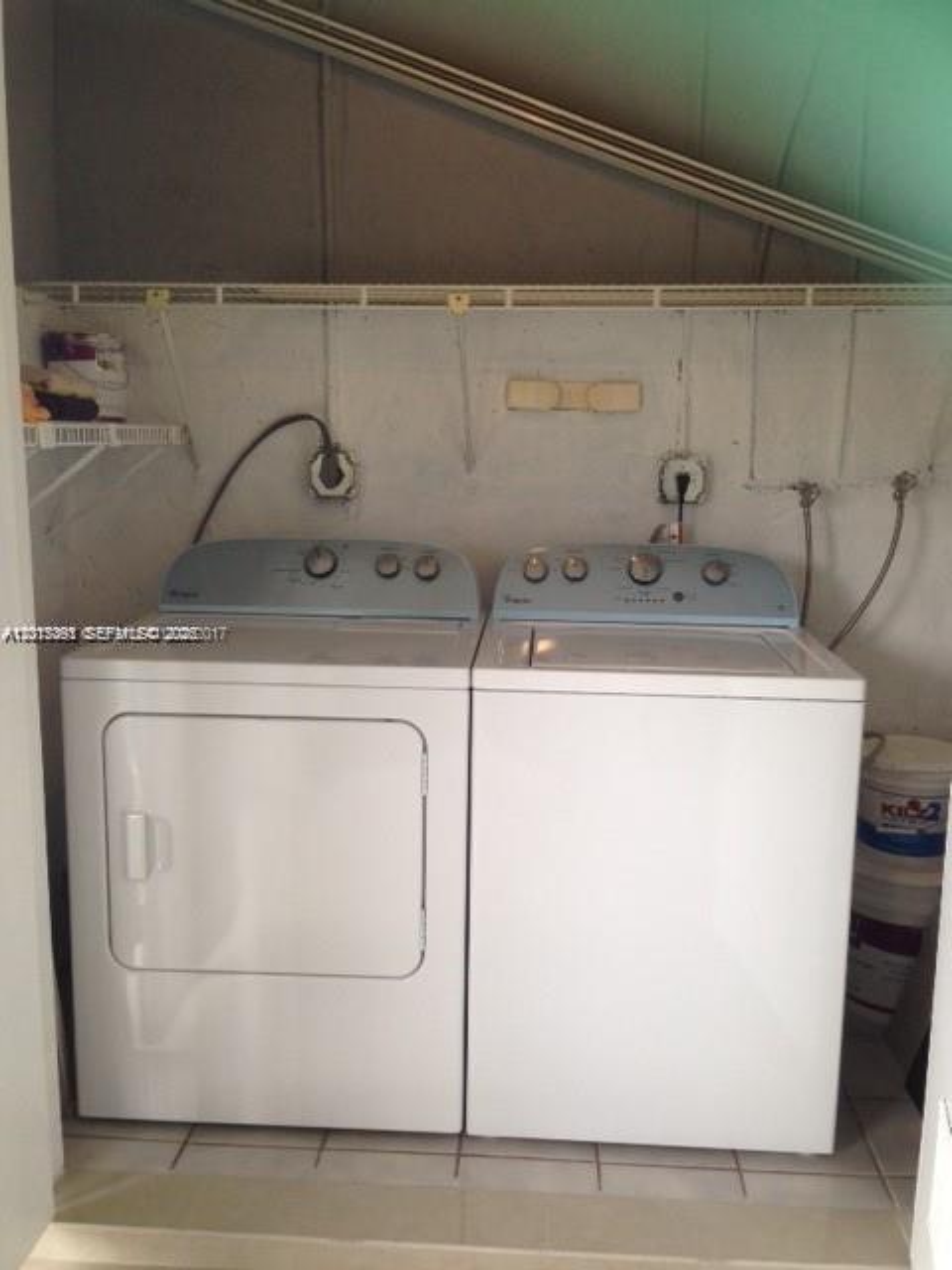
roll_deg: -1.3
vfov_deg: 55.4
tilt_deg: -10.7
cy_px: 635
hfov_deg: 42.9
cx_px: 476
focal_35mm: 33
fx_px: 1210
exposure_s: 1/40
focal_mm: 4.12
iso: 50
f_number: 2.4
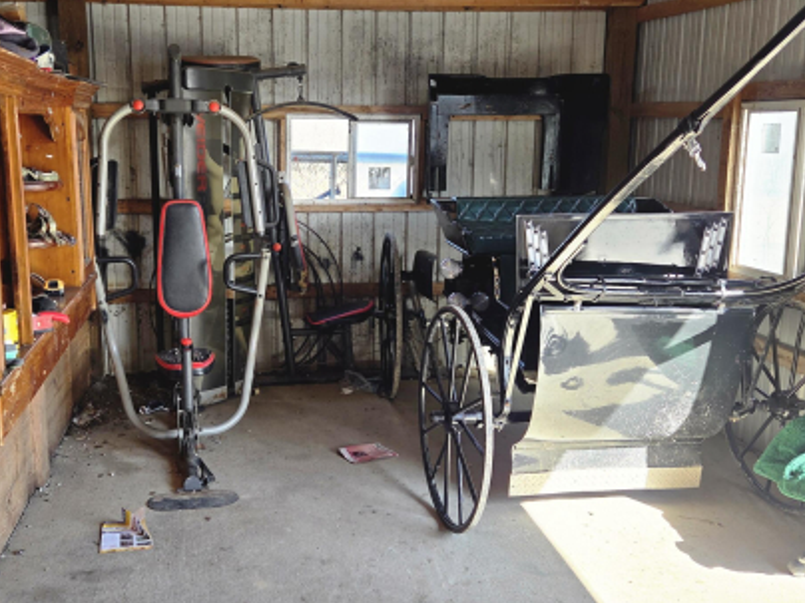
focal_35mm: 38
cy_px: 295
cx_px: 326
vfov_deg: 37.7
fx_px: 884
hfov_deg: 48.7
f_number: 1.8
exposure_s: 1/180
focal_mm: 5.4
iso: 32
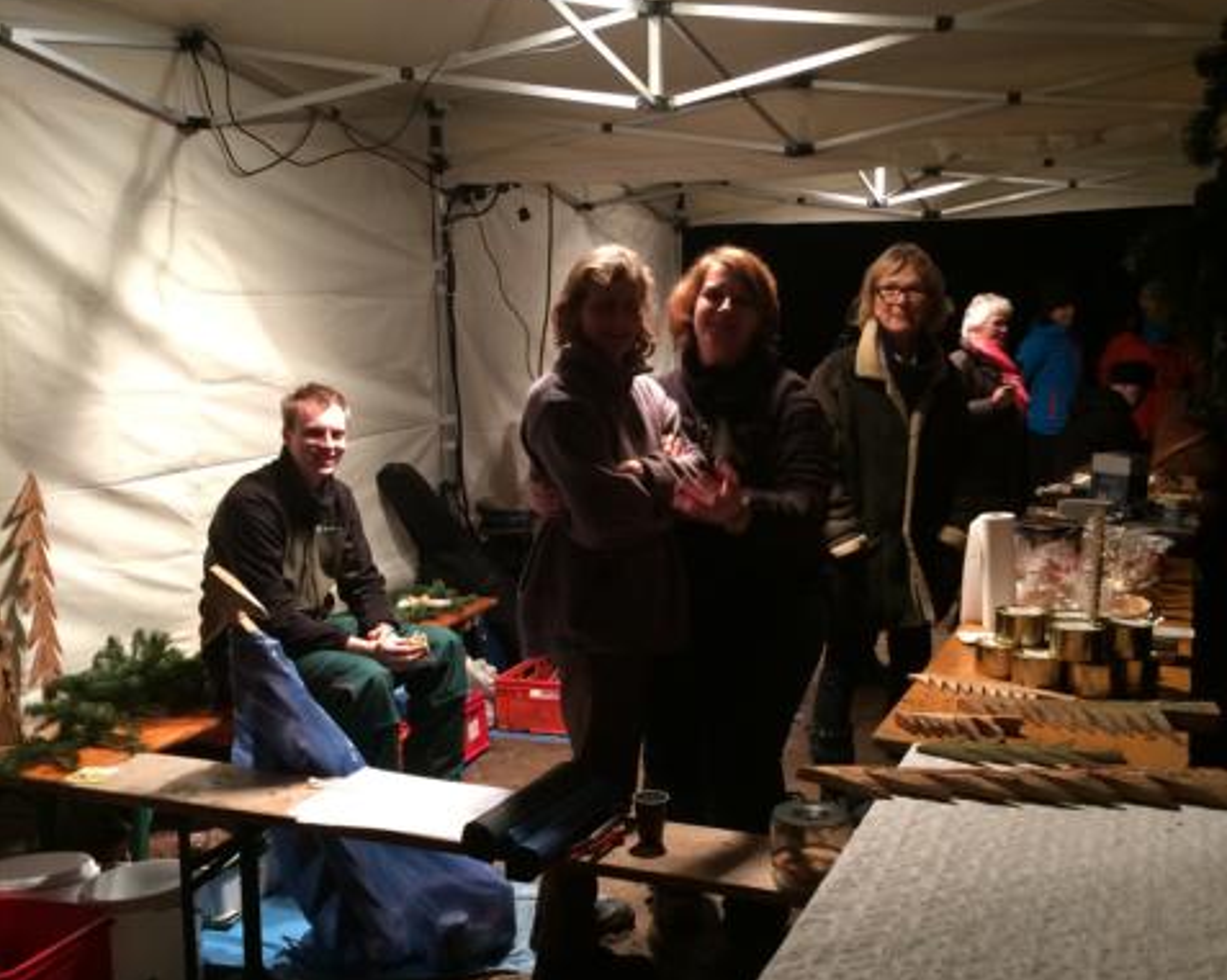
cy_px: 496
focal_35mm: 38
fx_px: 1379
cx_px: 612
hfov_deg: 48.0
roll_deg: -0.3
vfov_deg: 39.1
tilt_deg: -7.6
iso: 200
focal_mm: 4.15
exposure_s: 1/33
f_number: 2.2
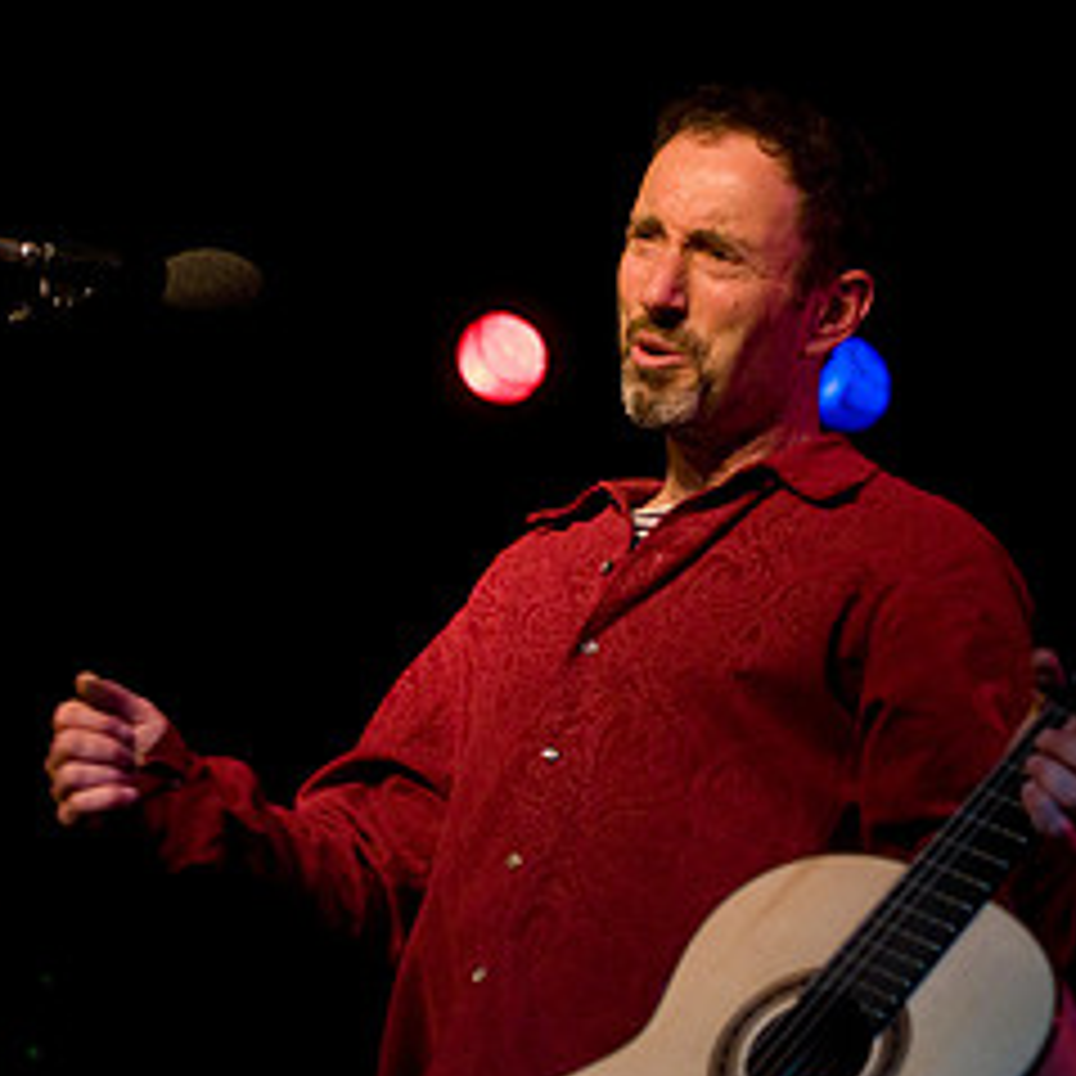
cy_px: 734
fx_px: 4044
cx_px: 639
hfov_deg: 15.1
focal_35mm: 115
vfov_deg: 15.1
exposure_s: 1/160
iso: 800
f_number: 2.8
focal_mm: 48
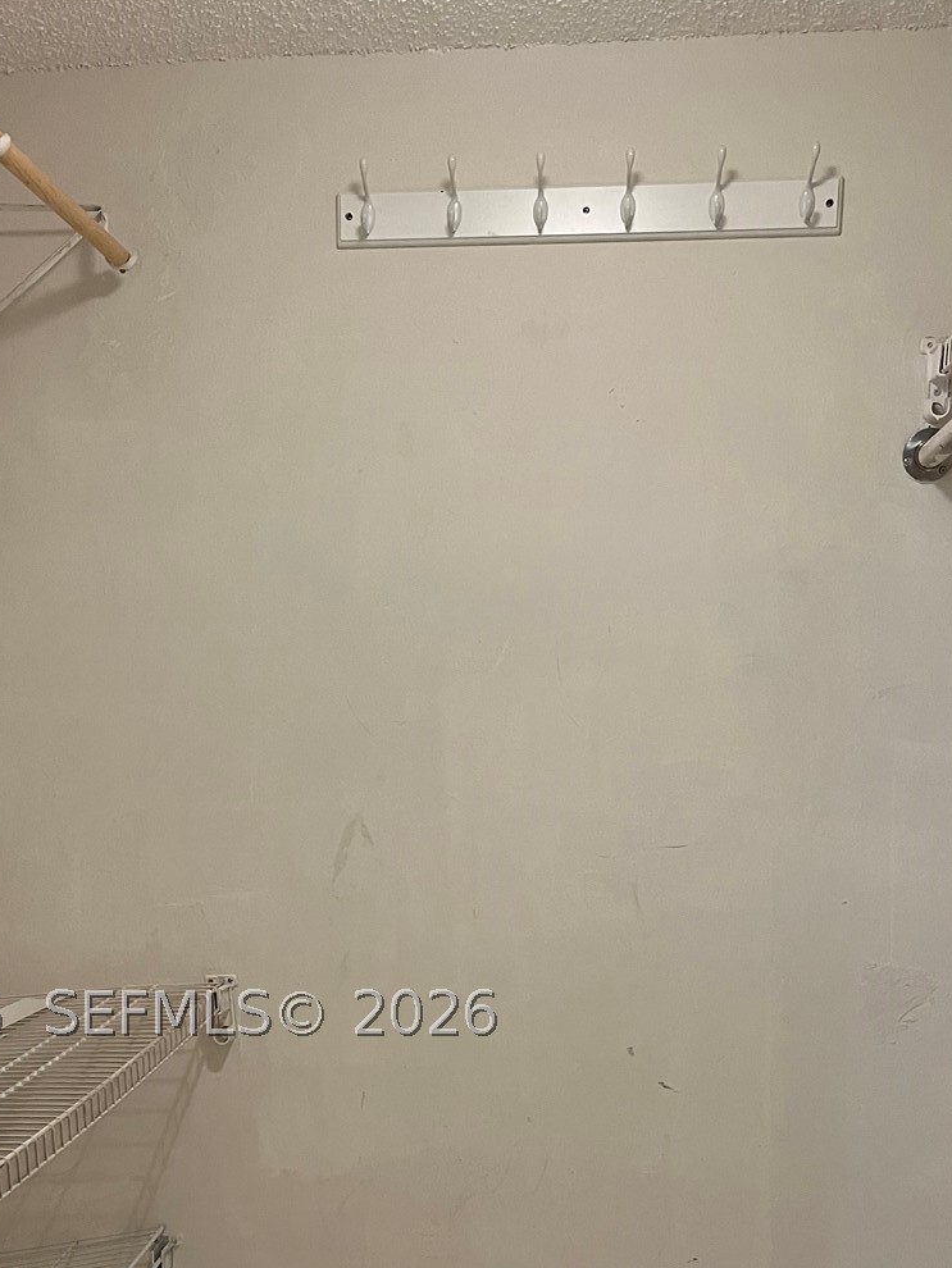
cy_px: 1013
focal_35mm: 42
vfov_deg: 42.8
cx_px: 422
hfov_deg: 34.3
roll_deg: -0.5
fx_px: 1539
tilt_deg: -12.4
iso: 100
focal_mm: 5.7
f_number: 1.5
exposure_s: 1/60
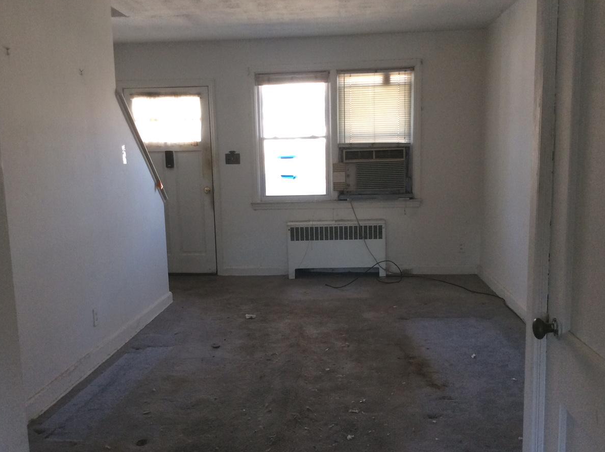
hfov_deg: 52.7
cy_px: 242
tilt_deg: -9.4
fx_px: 611
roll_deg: +1.8
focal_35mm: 35
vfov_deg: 40.6
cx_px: 294
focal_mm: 3.3
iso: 80
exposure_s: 1/24
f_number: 2.4
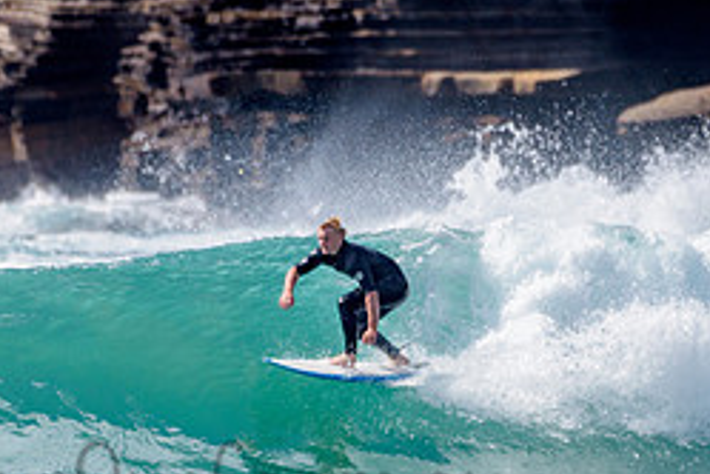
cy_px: 337
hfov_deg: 1.4
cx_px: 378
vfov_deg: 1.0
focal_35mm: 1429
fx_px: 28181
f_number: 5.6
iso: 110
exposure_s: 1/2000
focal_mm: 500
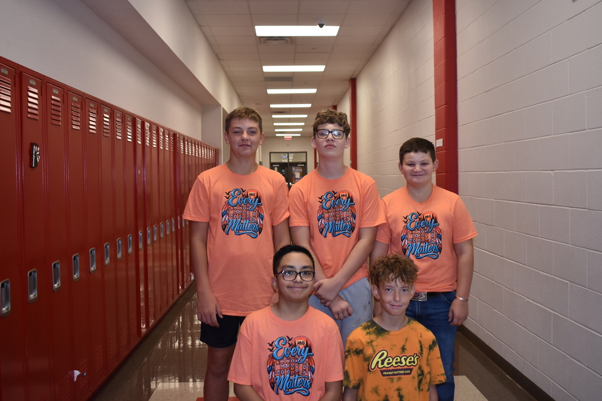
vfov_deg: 35.9
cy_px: 197
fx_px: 619
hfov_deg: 51.9
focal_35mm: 37
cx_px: 307
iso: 800
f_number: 3.8
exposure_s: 1/160
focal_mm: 24
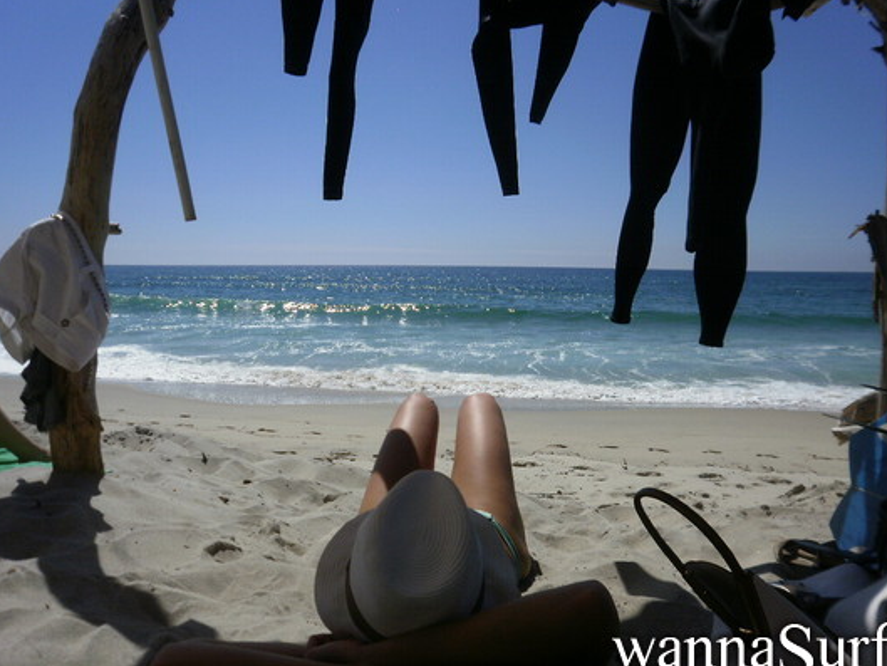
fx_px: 692
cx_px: 445
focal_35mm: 27
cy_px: 341
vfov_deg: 51.4
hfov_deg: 65.3
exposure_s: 1/640
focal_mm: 4.65
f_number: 7.8
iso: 100
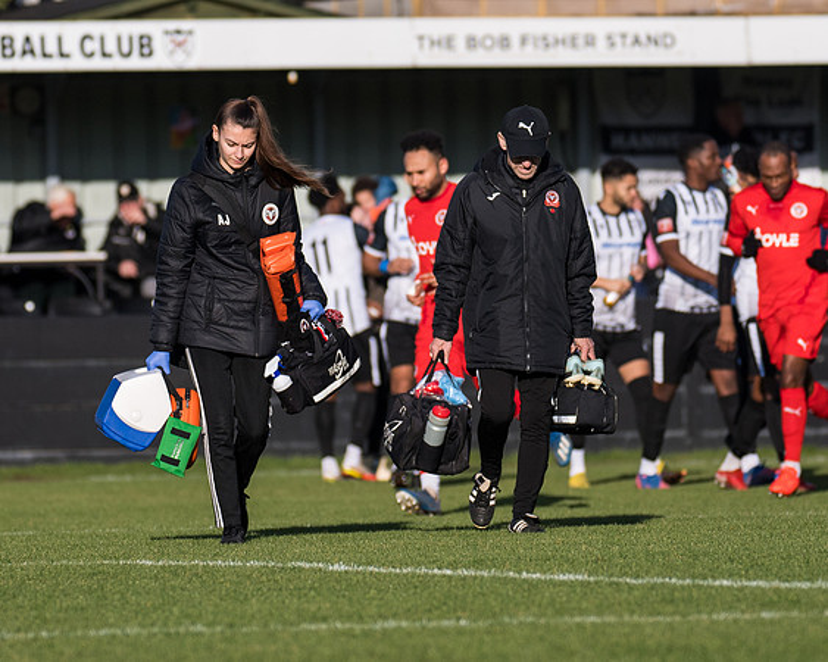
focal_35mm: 482
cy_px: 311
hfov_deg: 4.0
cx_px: 389
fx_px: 11812
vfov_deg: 3.2
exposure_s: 1/4000
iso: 400
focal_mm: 250
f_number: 4
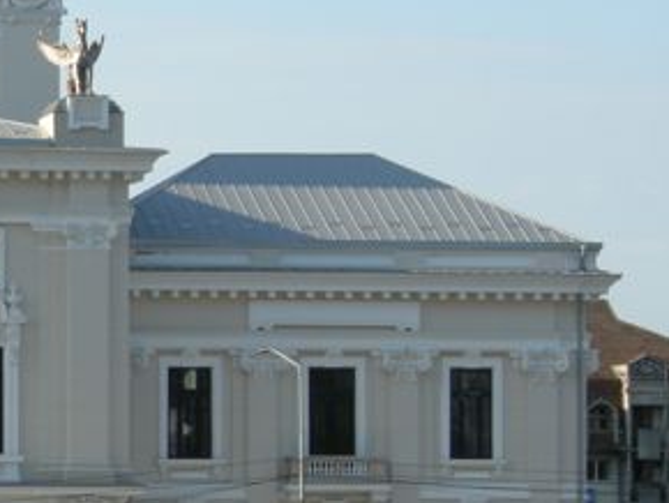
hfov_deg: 9.5
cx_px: -247
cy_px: 388
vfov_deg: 7.3
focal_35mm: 204
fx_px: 3946
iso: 64
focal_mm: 15.7
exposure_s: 1/215
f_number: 5.4
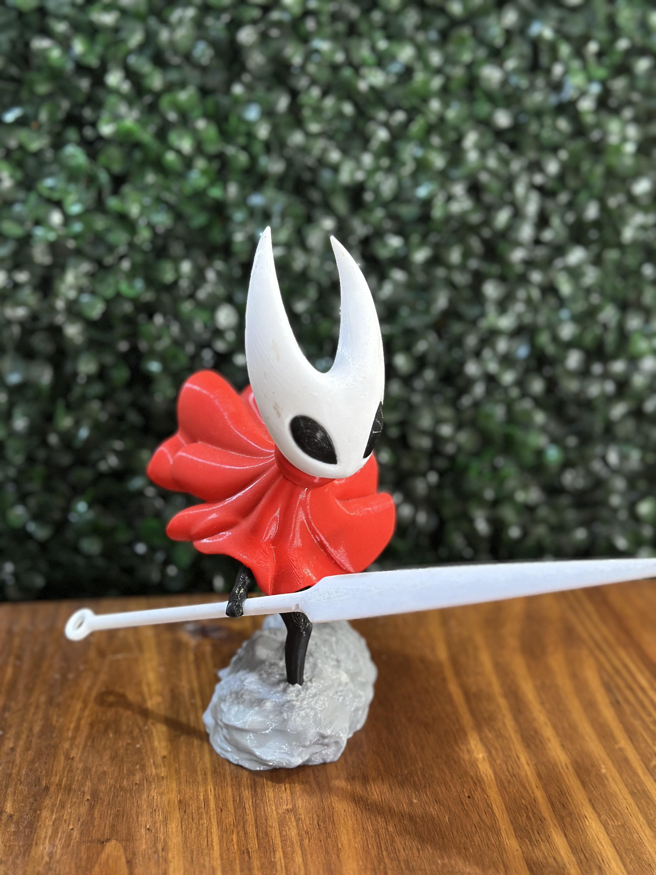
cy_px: 438
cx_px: 328
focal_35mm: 48
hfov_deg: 30.3
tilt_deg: -18.7
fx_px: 1213
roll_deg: -2.2
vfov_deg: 39.7
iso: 250
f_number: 1.78
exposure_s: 1/33
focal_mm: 6.86
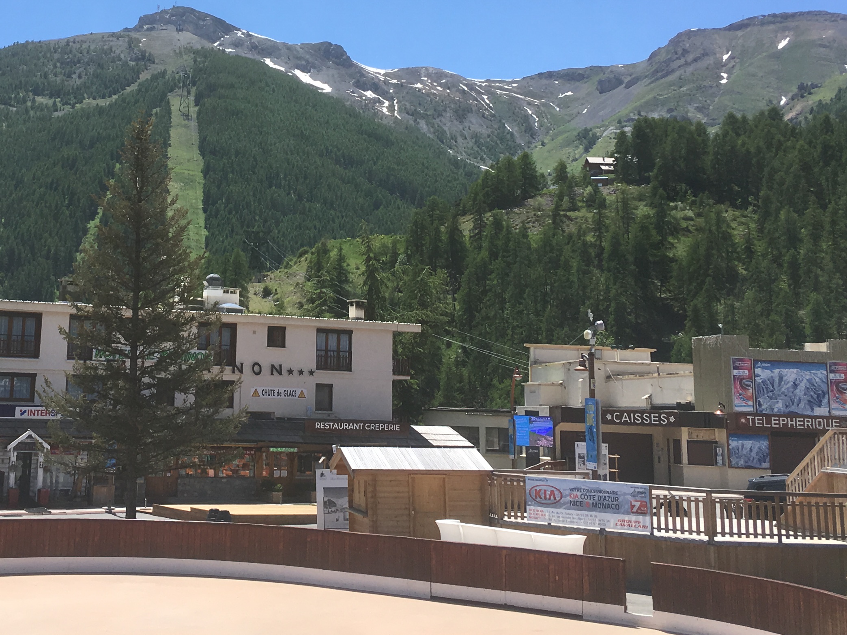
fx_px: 1370
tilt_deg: +13.4
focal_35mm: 56
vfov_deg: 25.5
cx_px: 254
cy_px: 102
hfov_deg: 33.9
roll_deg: -0.3
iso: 25
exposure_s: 1/1479
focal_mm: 4.15
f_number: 2.2
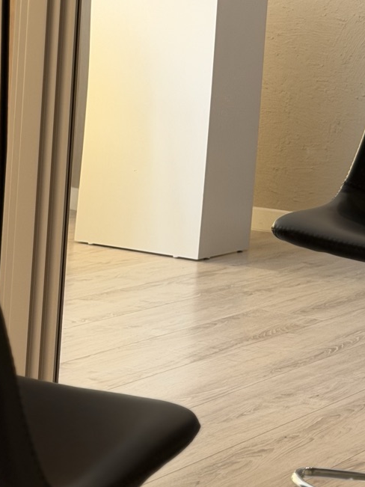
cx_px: 264
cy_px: 6
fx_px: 1660
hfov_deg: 12.5
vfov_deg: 16.4
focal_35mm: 118
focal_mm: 6.76
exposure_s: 1/121
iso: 64
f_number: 1.78
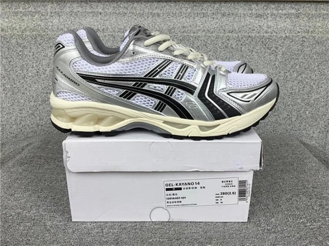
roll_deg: -0.1
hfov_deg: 58.4
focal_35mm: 31
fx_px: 295
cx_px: 164
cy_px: 123
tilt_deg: -19.8
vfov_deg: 45.4
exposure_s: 1/100
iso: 25
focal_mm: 3.3
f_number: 2.4
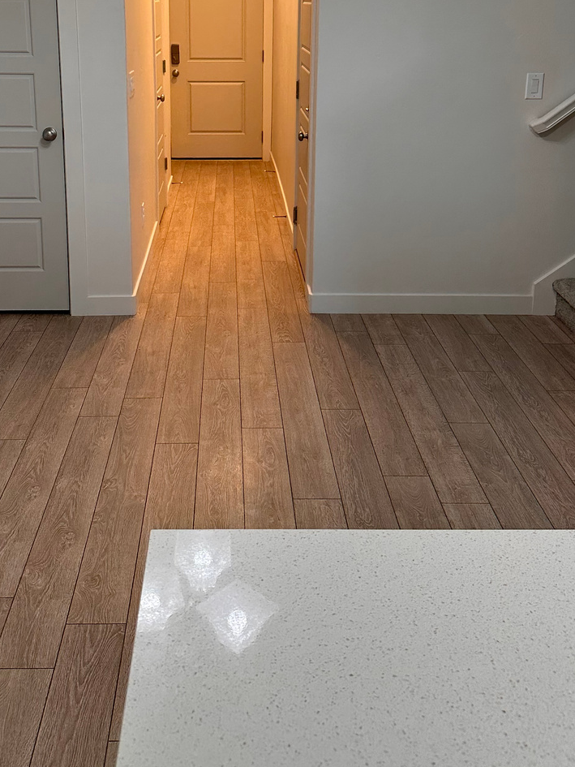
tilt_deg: -12.1
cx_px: 241
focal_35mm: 39
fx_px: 864
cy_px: 192
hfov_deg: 36.7
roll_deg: -1.5
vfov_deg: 46.2
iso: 200
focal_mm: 6.86
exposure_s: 1/120
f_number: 1.78
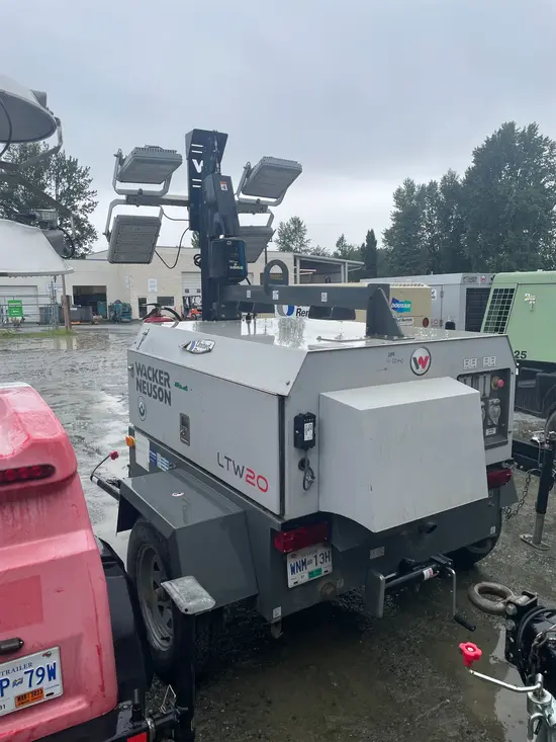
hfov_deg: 53.1
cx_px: 278
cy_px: 371
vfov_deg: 67.3
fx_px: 557
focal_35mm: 26
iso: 32
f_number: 1.6
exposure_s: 1/569
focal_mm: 4.2
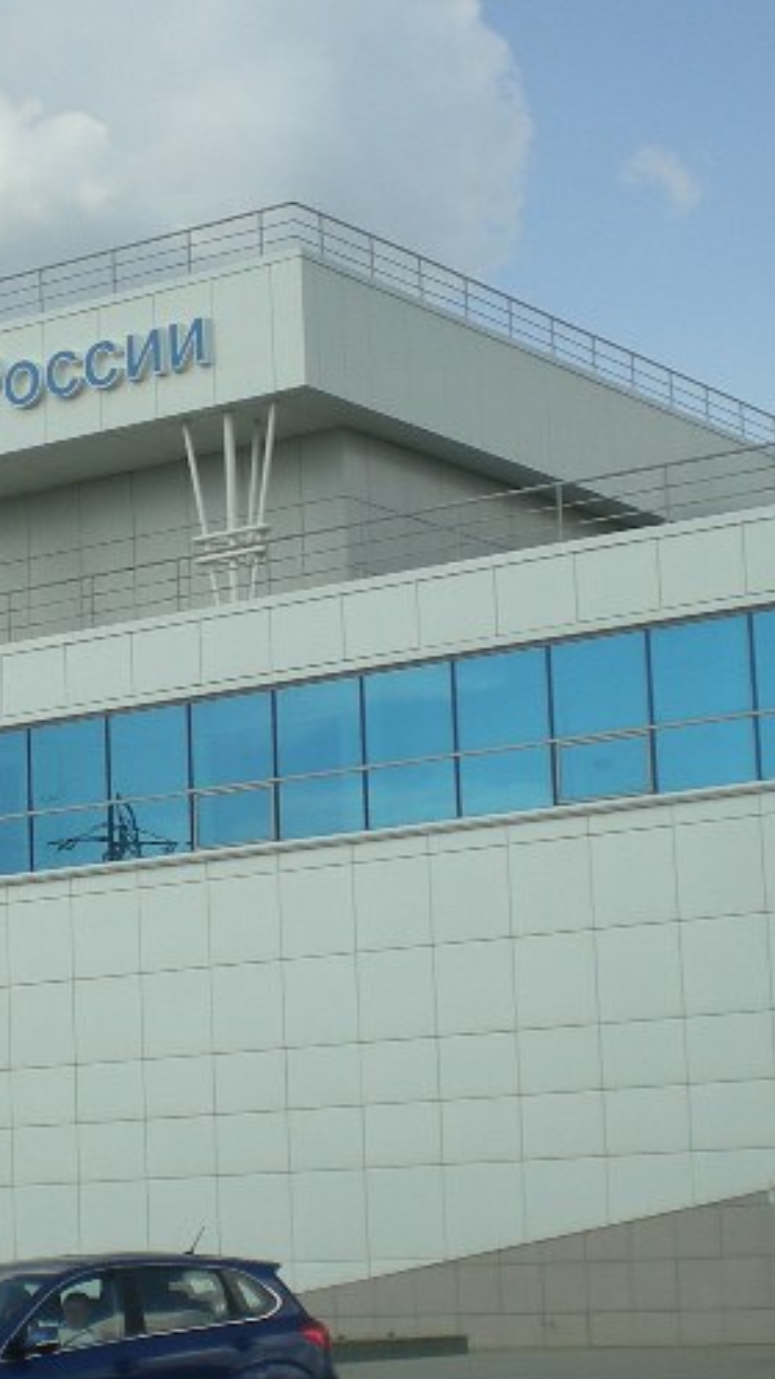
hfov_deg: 14.0
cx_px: -24
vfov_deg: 25.0
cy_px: 750
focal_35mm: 85
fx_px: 3106
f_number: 4.6
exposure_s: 1/336
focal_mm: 6.3
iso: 50
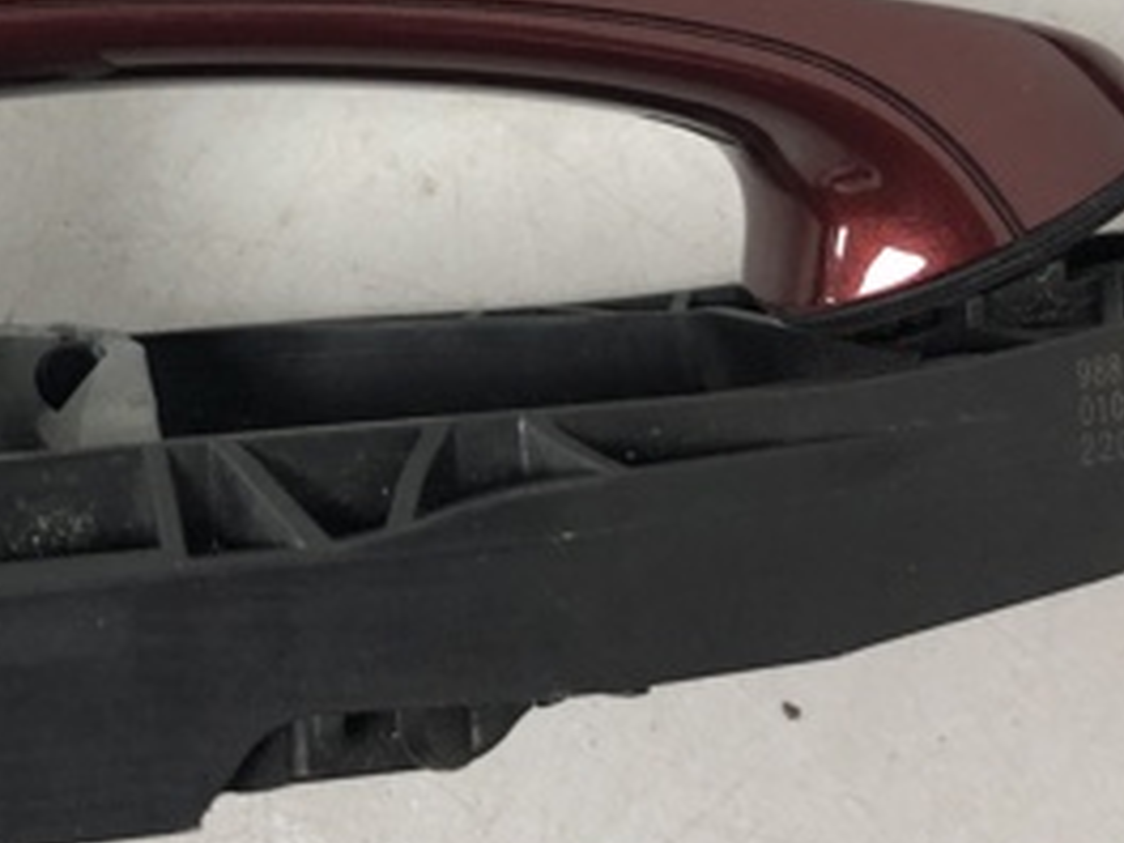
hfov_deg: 27.8
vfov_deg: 20.7
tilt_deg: -67.8
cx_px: 170
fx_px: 2208
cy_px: -51
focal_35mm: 68
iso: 40
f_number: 1.8
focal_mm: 4
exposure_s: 1/20
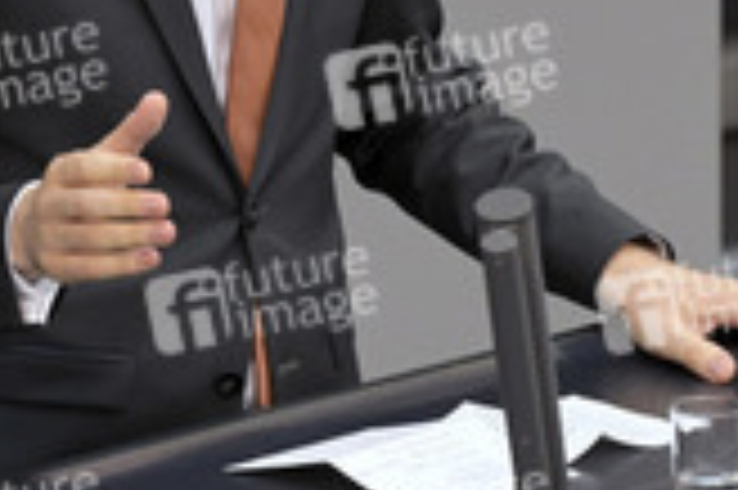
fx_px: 21380
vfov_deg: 1.3
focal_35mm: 1044
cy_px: -36
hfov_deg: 2.0
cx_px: 322
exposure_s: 1/400
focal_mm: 380
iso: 8000
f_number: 5.6
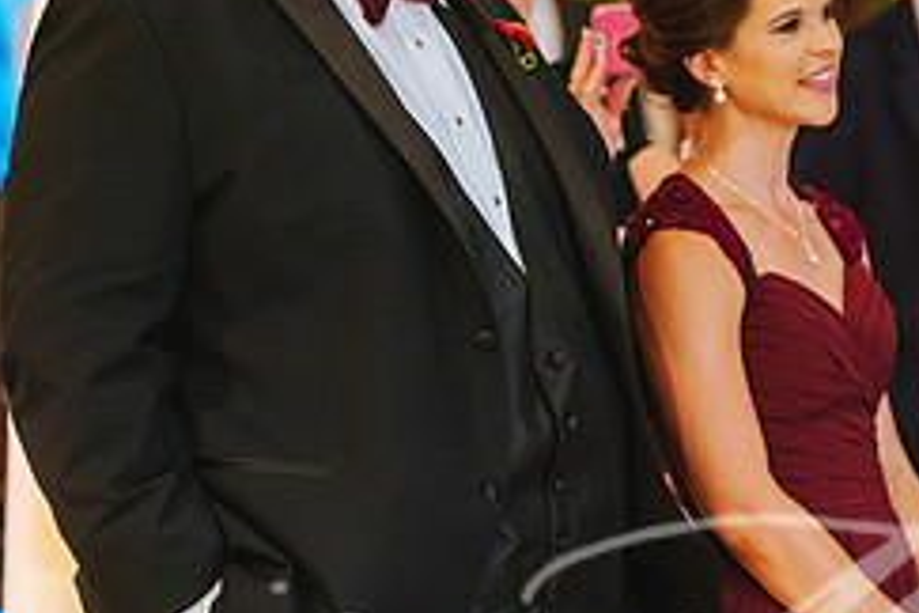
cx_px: 896
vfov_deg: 6.8
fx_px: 5182
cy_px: 236
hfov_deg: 10.1
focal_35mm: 203
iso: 2500
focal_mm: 85
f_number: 2
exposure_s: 1/80
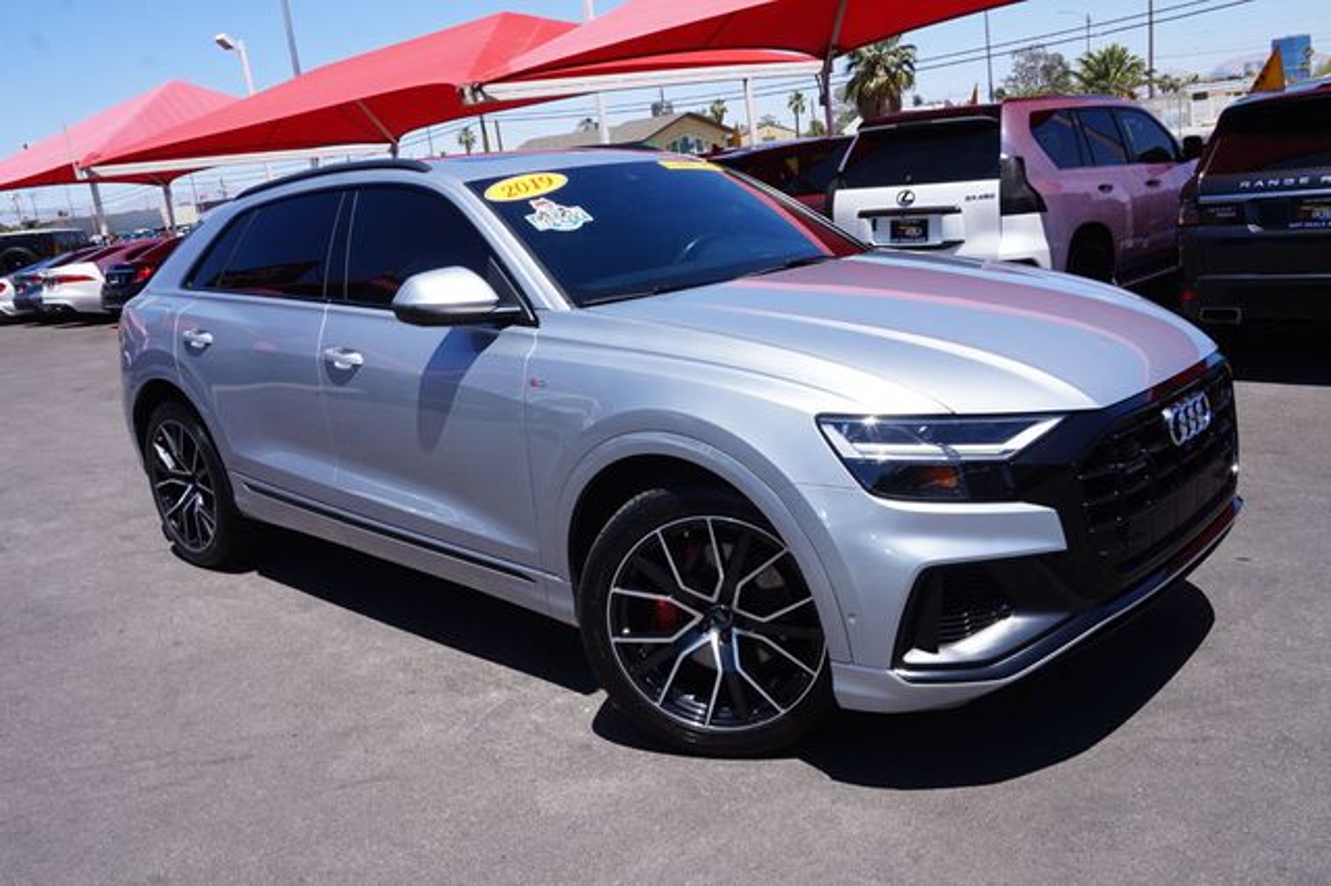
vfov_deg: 43.6
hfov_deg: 62.0
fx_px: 1109
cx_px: 666
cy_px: 443
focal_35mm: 30
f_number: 14
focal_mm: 20
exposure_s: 1/80
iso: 100
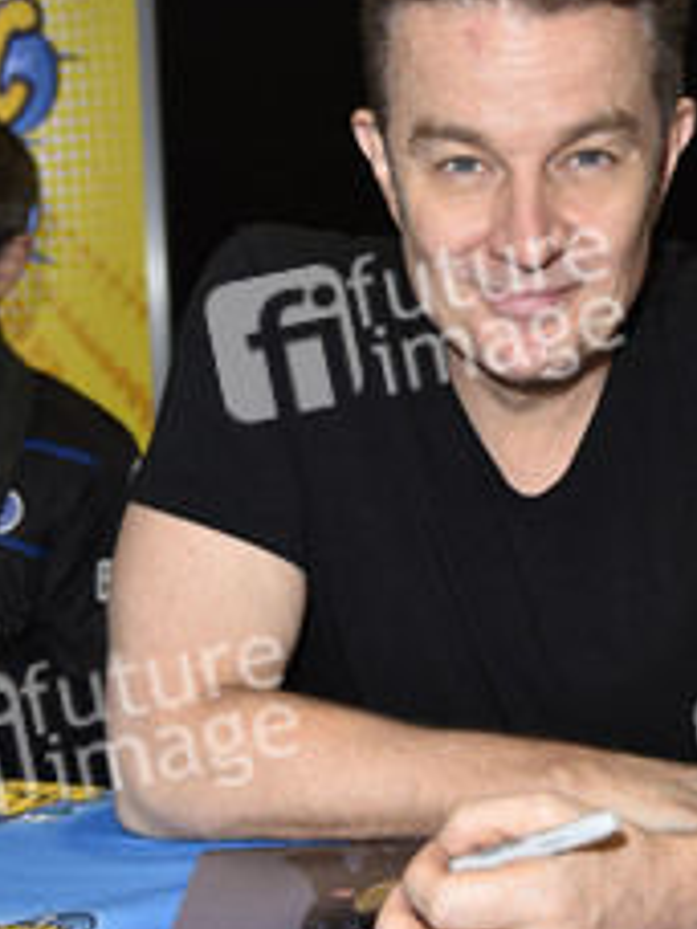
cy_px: 530
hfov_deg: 24.5
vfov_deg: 32.7
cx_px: 534
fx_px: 1584
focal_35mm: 59
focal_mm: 35
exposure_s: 1/160
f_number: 4.5
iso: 400
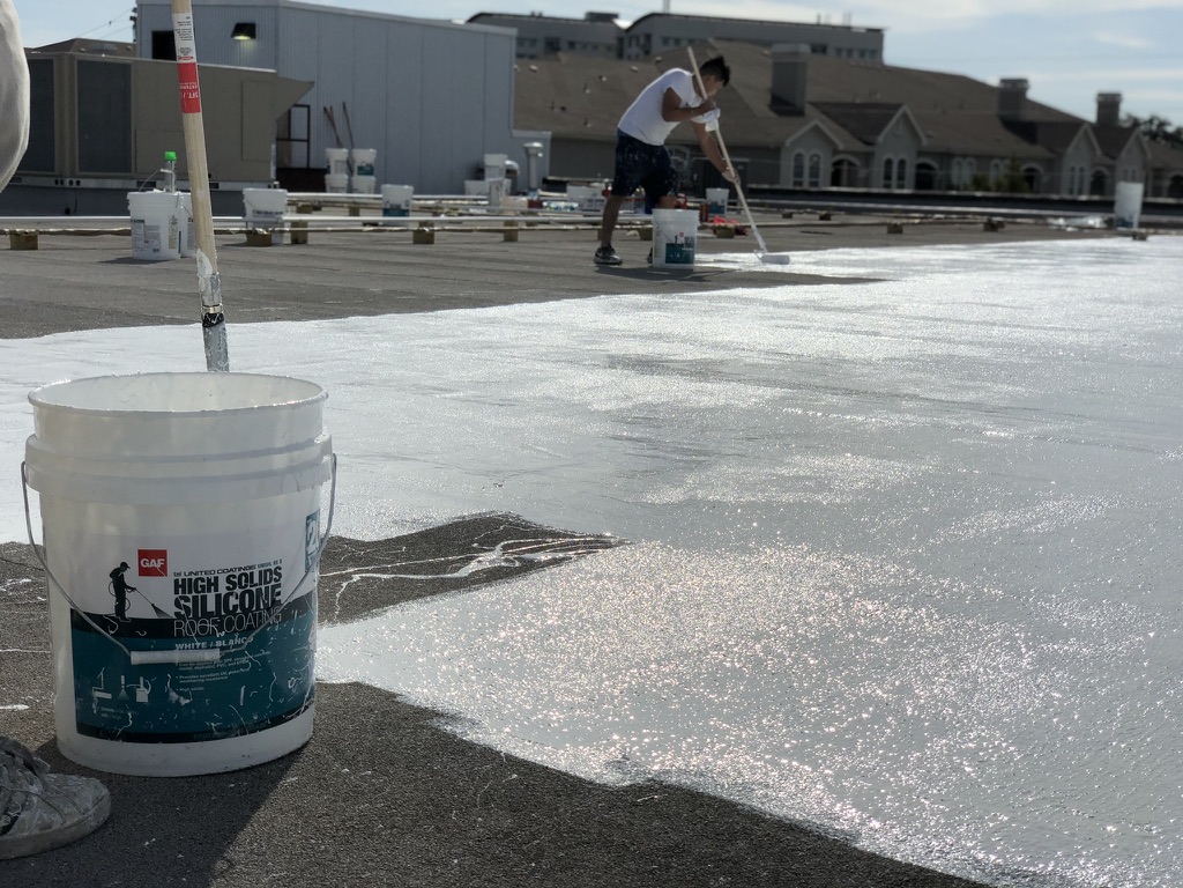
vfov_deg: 28.0
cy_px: 444
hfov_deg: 36.8
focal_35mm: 52
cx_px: 592
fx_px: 1777
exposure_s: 1/6024
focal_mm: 6
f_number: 2.4
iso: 16
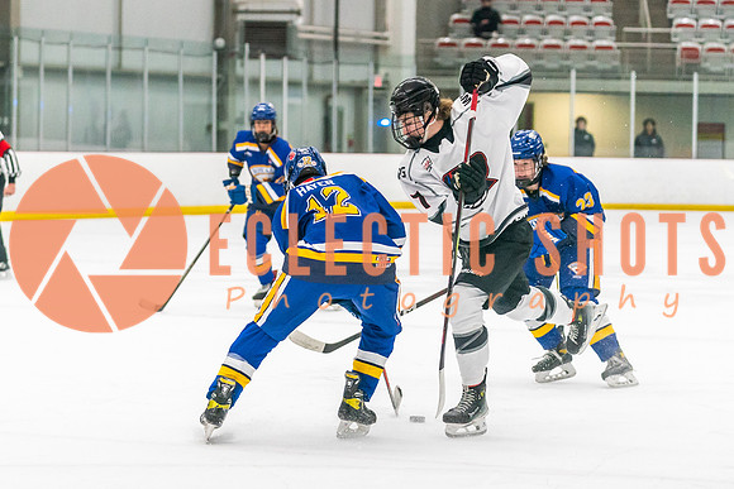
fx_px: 3033
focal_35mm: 149
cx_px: 293
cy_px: 275
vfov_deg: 9.2
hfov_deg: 13.8
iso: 3200
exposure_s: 1/1250
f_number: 2.8
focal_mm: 83
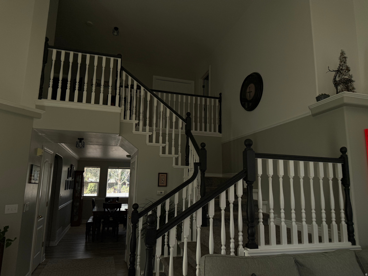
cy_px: 138
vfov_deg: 56.8
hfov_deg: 71.6
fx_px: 255
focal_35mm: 24
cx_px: 184
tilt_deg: +10.3
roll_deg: -1.4
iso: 80
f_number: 1.78
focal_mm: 6.76
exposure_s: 1/2232
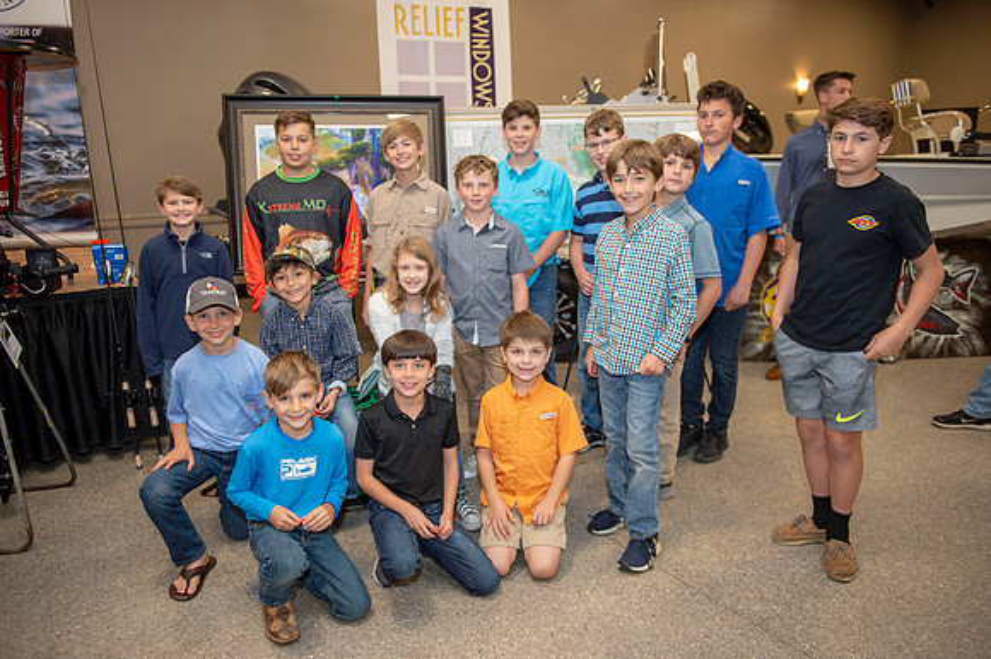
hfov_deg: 67.4
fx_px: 743
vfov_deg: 47.9
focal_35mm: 27
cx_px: 496
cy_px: 330
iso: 800
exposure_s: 1/100
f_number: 2.8
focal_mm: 27
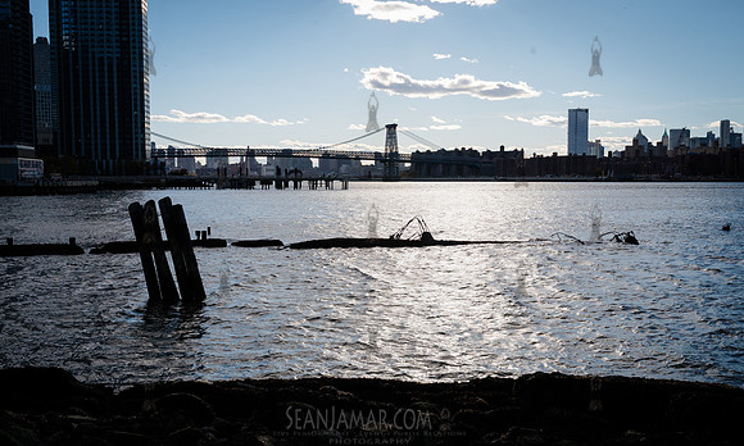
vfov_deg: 33.6
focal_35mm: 37
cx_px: 375
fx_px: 738
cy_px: 245
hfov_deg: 53.5
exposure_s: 1/2500
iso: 1000
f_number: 9
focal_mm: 35
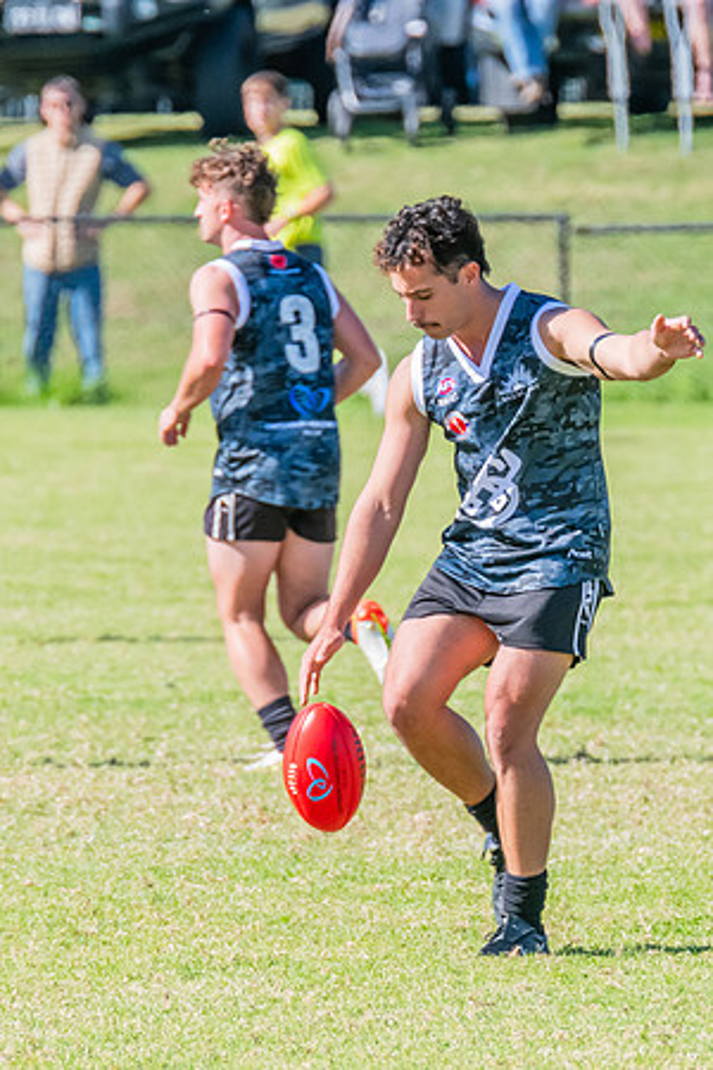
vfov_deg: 2.1
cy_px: 583
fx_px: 29120
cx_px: 515
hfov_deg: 1.4
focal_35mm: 980
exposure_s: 1/1250
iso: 1600
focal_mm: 600
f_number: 13
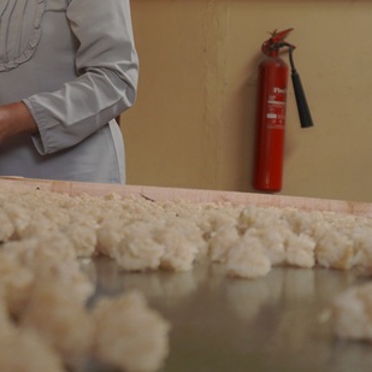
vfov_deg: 25.6
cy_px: 72
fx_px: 802
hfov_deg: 23.7
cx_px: -78
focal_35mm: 66
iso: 125
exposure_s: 1/125
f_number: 3.5
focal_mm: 16
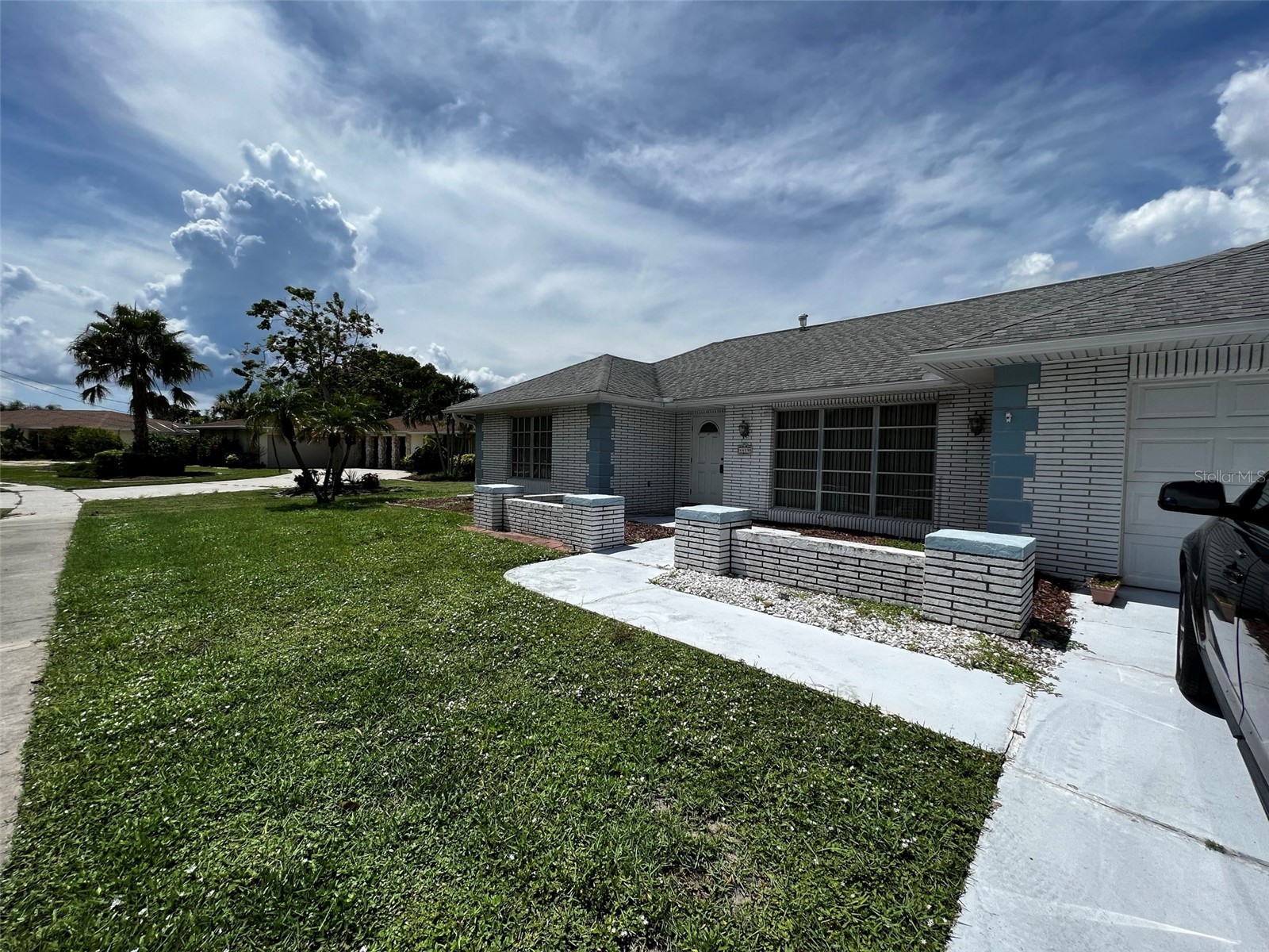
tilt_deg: -0.8
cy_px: 476
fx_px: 477
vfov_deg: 89.9
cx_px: 634
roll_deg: -2.8
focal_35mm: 13
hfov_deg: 106.2
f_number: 1.8
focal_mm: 1.57
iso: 32
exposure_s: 1/3650
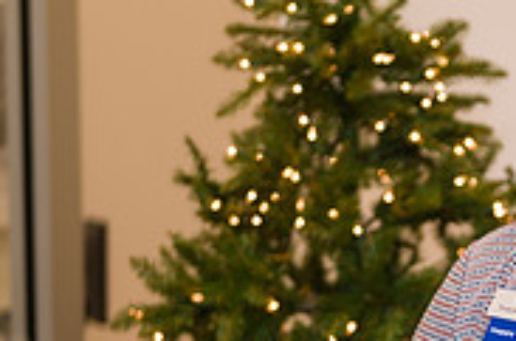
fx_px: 2816
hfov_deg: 10.3
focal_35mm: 197
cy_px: 409
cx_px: 629
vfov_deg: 6.9
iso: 400
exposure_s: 1/200
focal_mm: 62
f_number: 3.2
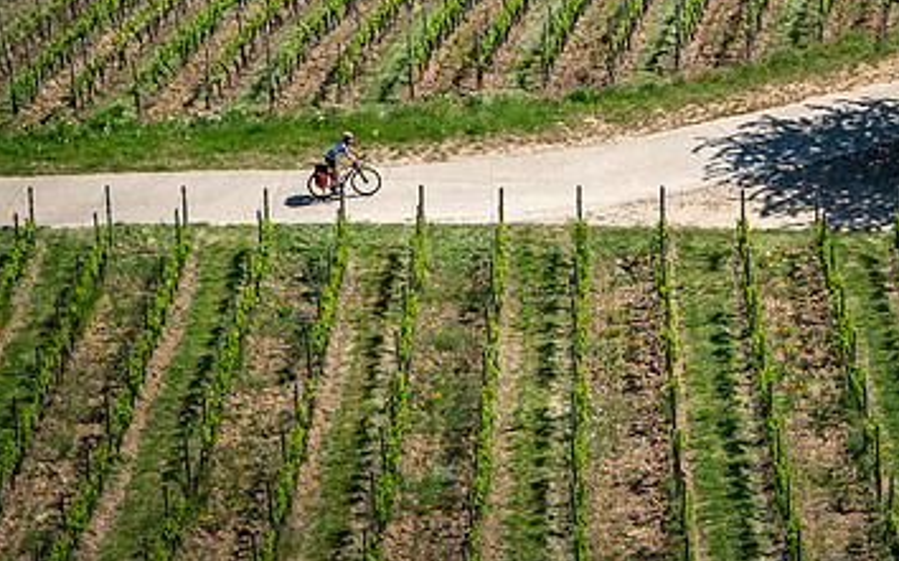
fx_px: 4580
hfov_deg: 11.2
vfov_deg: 7.0
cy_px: 88
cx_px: 731
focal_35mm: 187
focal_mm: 112
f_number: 7.1
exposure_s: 1/800
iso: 500
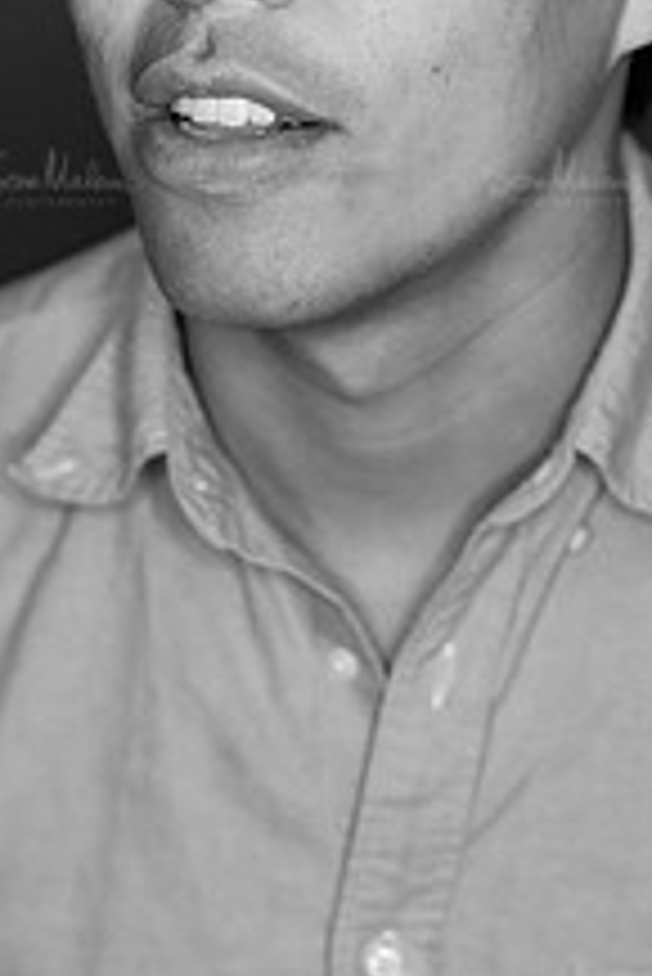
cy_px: 108
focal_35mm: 176
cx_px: 315
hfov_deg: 7.8
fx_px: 4773
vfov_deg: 11.6
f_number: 3.2
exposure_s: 1/200
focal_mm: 85
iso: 2000
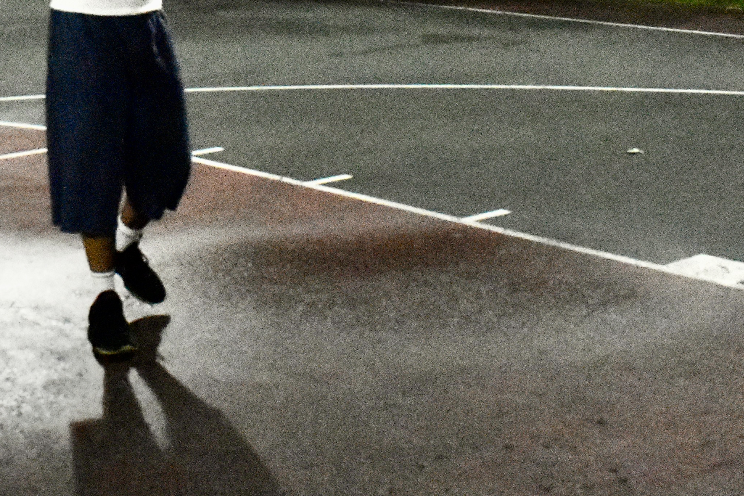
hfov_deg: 25.1
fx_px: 1632
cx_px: 122
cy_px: -50
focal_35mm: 79
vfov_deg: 16.7
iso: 6400
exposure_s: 1/400
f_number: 5.6
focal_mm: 18
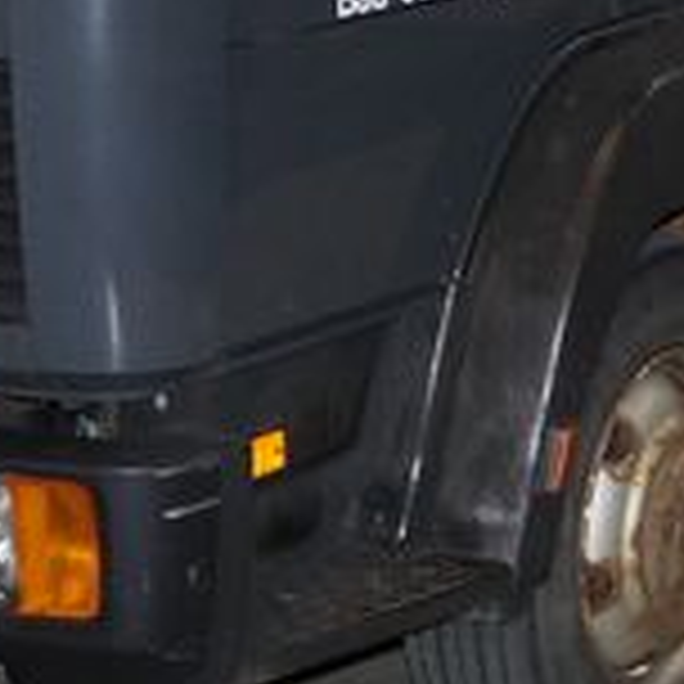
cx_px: 508
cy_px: -117
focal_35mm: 161
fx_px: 3599
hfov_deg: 10.8
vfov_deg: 10.7
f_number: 4
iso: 800
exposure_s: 1/160
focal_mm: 24
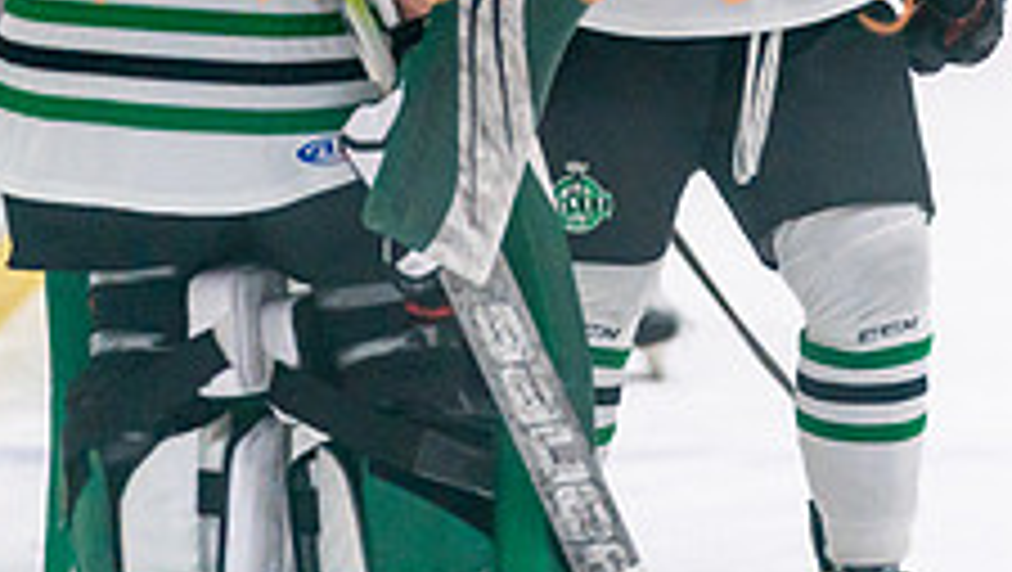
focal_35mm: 435
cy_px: -227
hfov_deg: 5.0
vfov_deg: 2.8
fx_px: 11683
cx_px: 594
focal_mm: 161
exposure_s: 1/1250
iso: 3200
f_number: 2.8
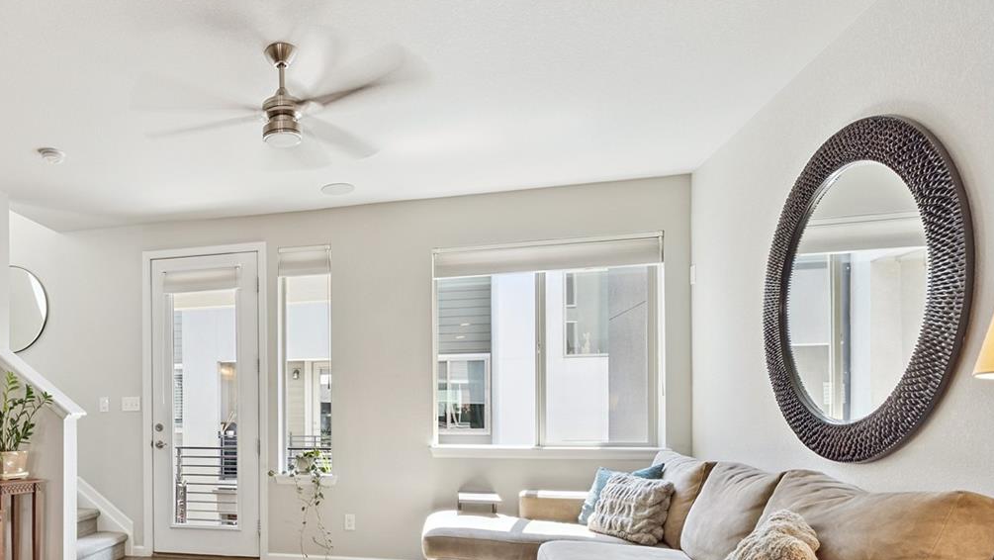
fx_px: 659
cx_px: 237
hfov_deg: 68.7
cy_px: 424
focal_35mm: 25
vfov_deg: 44.4
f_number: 8
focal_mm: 15
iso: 400
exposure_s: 1/50
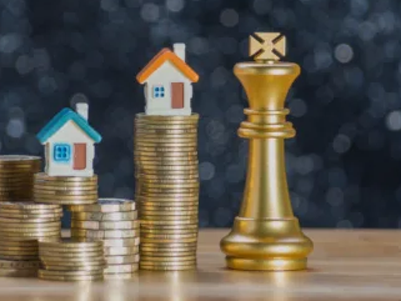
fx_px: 5192
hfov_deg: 4.4
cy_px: 87
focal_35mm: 448
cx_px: 174
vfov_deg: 3.3
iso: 100
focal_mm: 150
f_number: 5.6
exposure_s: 1/60
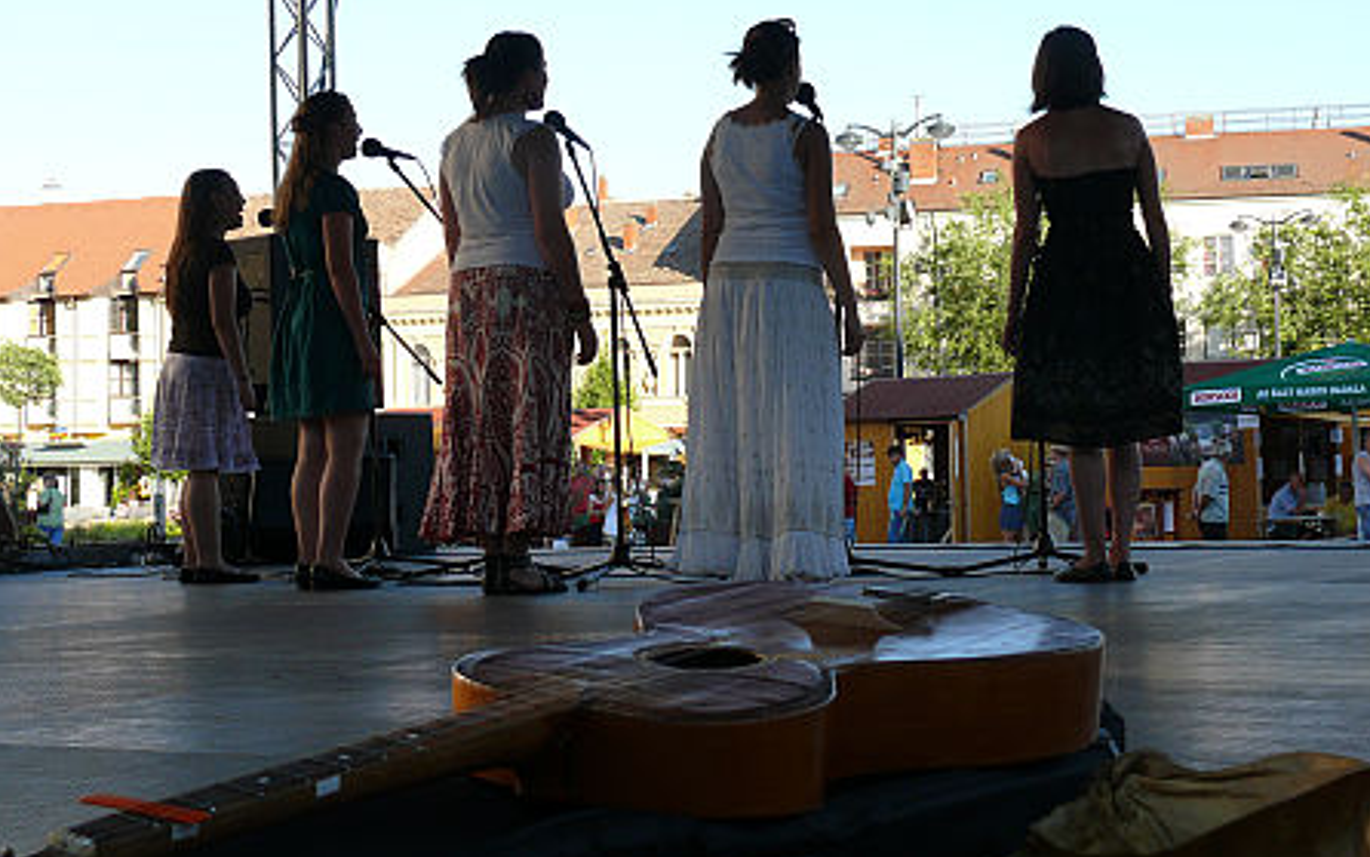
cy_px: 387
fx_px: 2315
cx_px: 685
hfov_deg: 33.0
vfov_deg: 21.0
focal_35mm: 62
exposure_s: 1/250
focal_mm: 12.2
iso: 100
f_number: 4.5
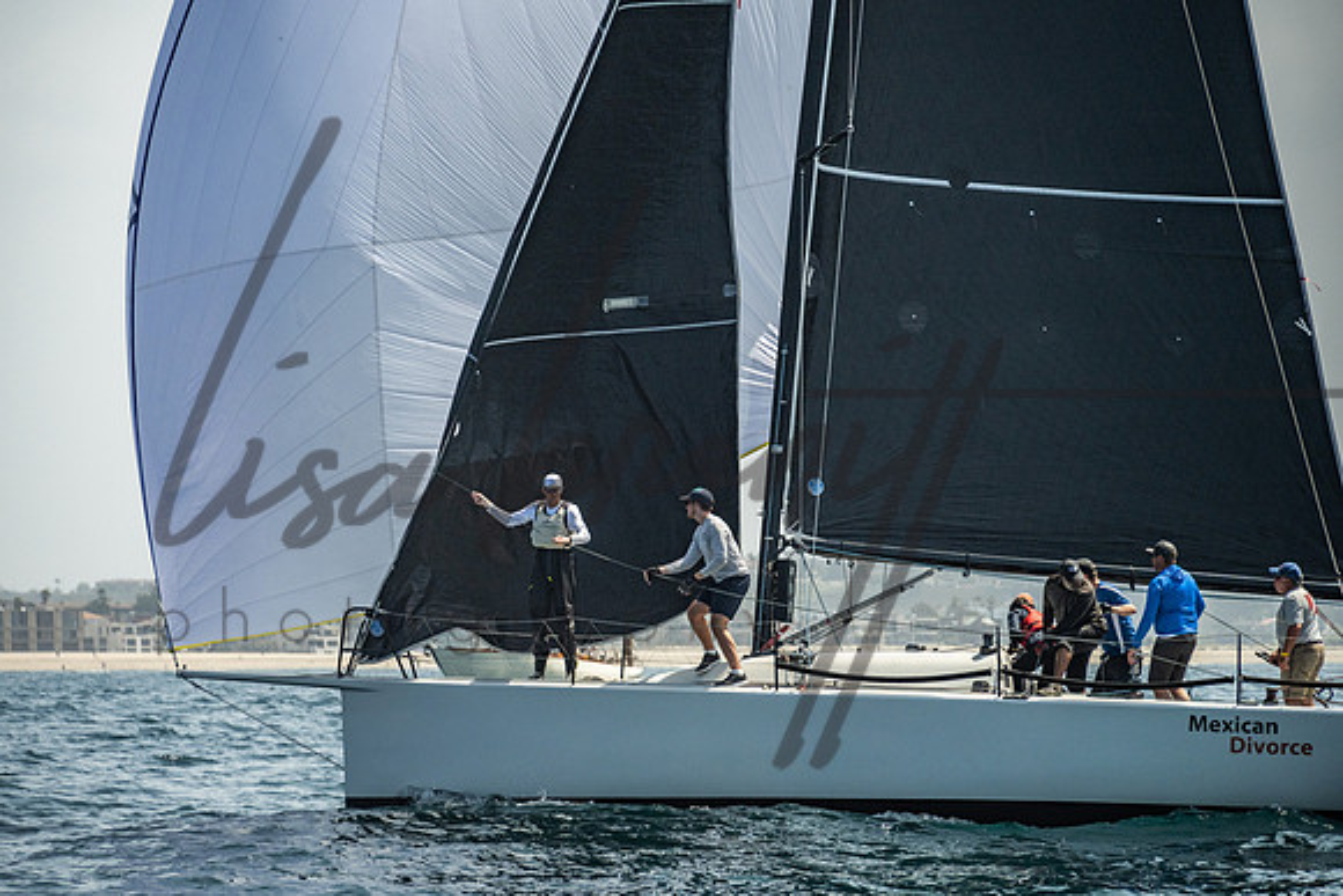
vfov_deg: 6.0
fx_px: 8550
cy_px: 445
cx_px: 576
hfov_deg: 9.0
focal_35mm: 229
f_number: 6.3
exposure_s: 1/2500
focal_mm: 200
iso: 320
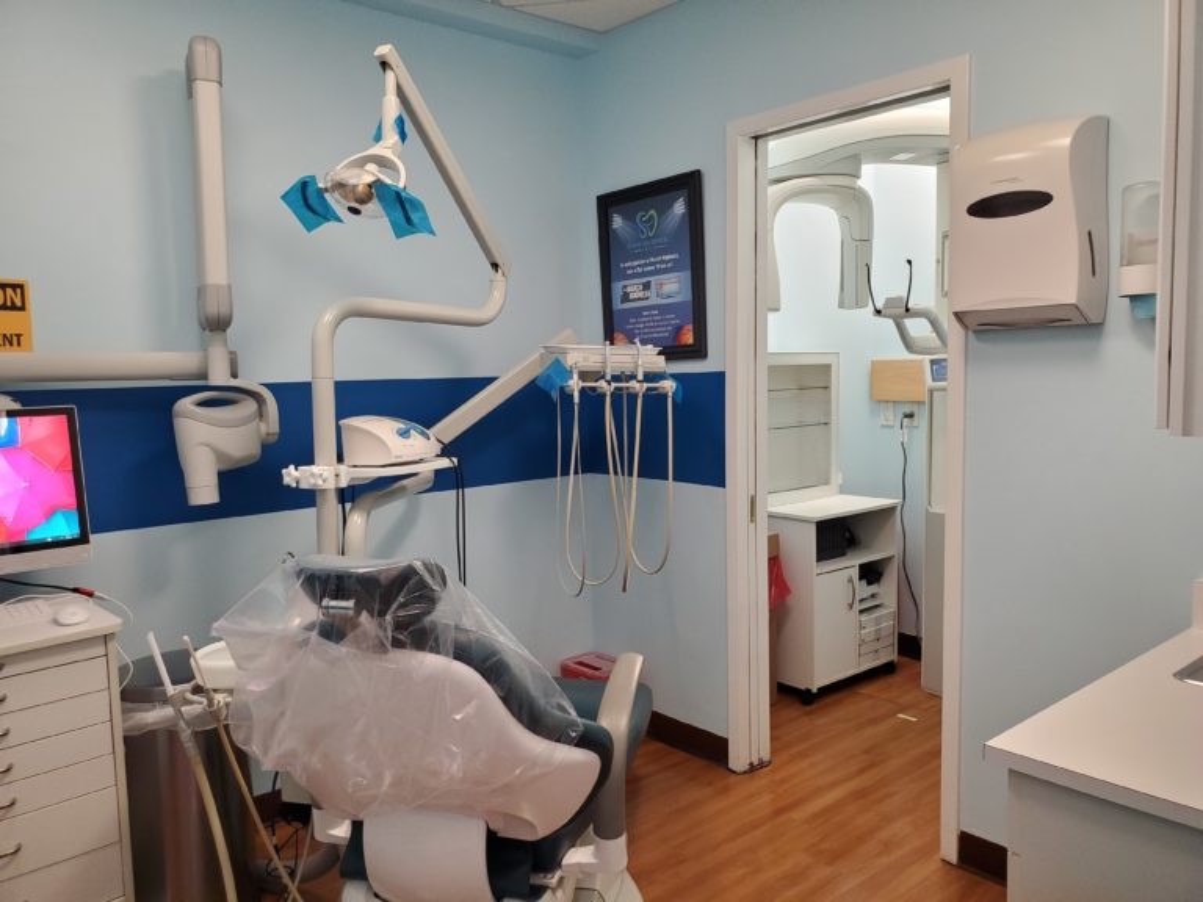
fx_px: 904
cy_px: 451
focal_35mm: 26
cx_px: 602
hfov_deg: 67.3
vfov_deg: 53.1
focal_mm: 4.3
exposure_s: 1/39
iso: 320
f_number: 2.4
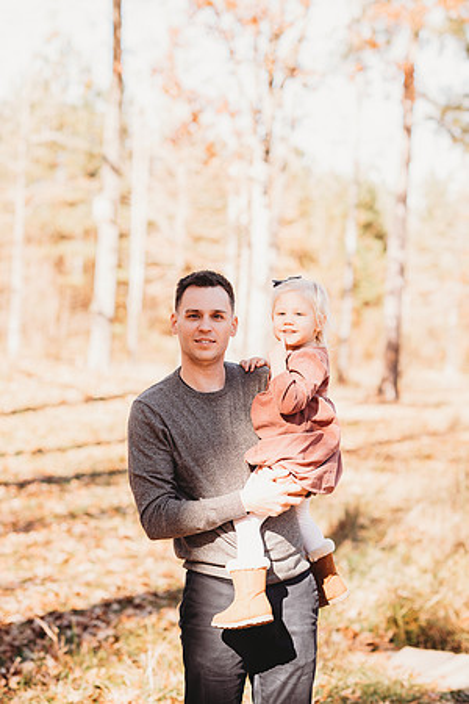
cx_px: 234
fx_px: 1661
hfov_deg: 16.1
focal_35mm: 85
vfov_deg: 23.9
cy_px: 352
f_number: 2.8
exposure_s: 1/200
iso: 80
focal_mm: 85
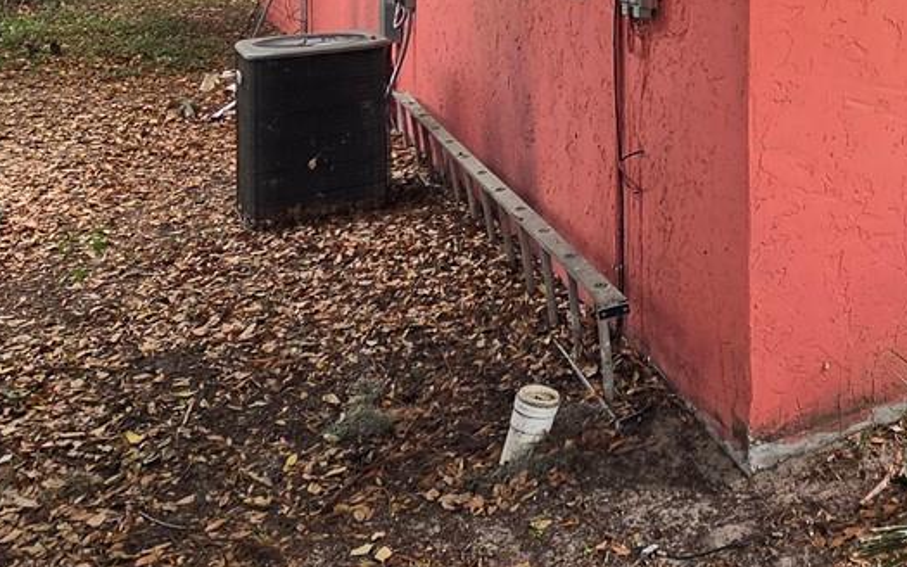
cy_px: -131
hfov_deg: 42.2
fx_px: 1038
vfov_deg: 26.7
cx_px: 860
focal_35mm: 42
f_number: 1.9
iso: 32
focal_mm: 2.2
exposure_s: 1/296
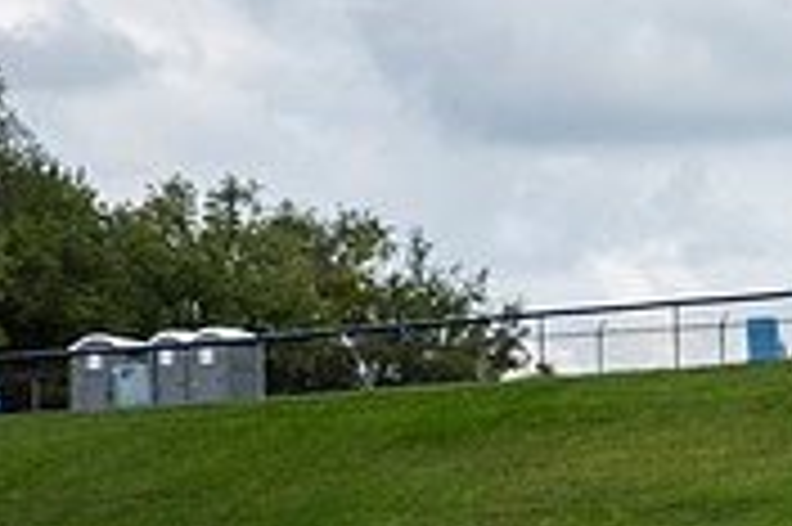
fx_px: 5077
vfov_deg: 5.9
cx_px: 1224
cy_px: 564
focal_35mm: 231
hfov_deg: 8.7
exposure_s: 1/800
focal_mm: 70
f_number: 4
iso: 250
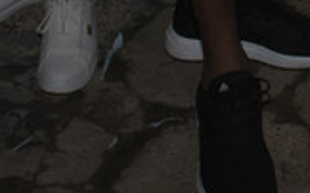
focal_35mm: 181
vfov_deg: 6.1
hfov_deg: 10.9
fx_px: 1528
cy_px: -548
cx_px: 526
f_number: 6.3
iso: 1000
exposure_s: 1/160
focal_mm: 24
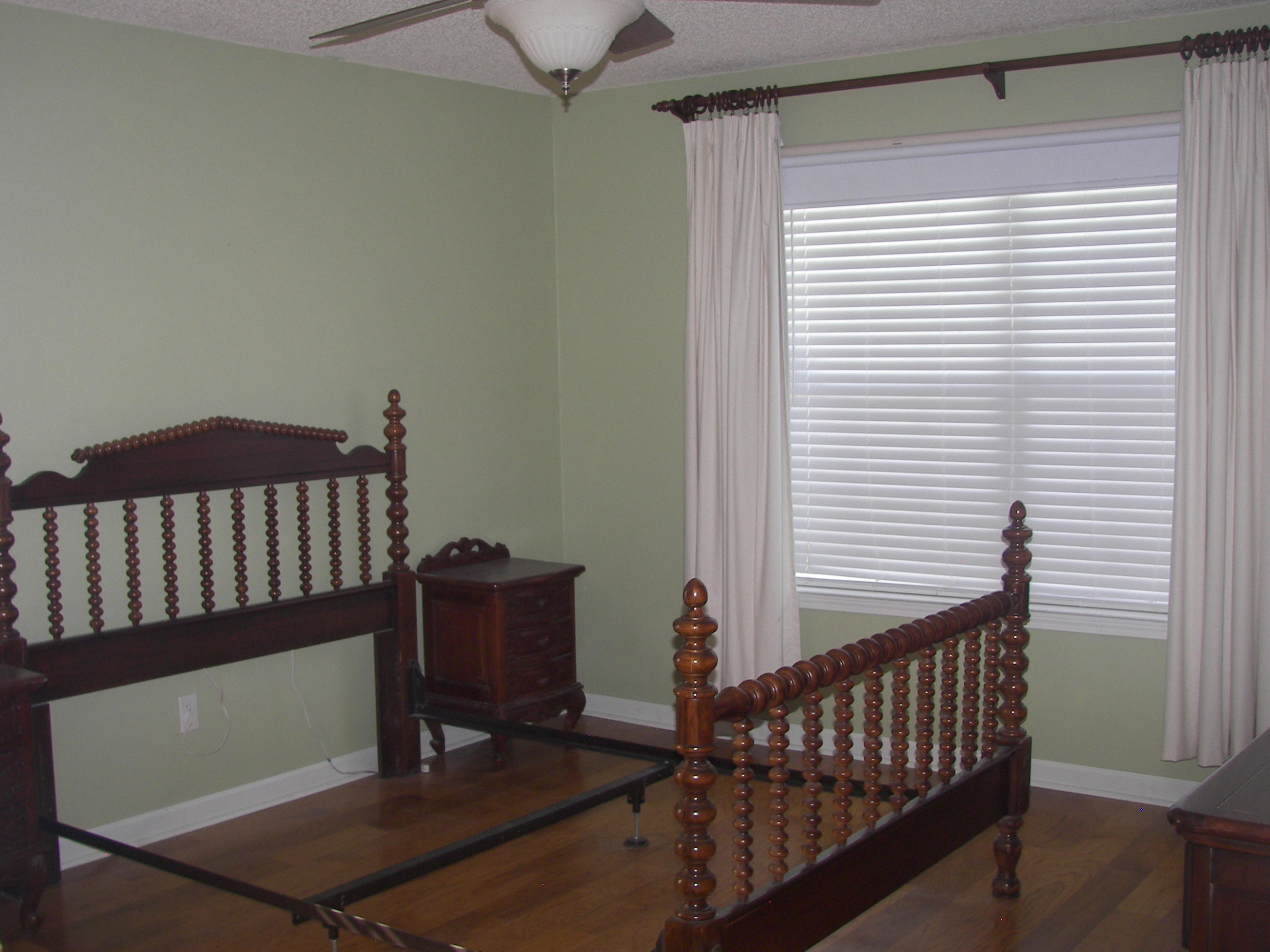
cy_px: 481
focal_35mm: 40
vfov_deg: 36.0
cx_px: 611
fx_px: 1468
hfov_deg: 46.8
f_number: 2.8
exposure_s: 1/30
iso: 64
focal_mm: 6
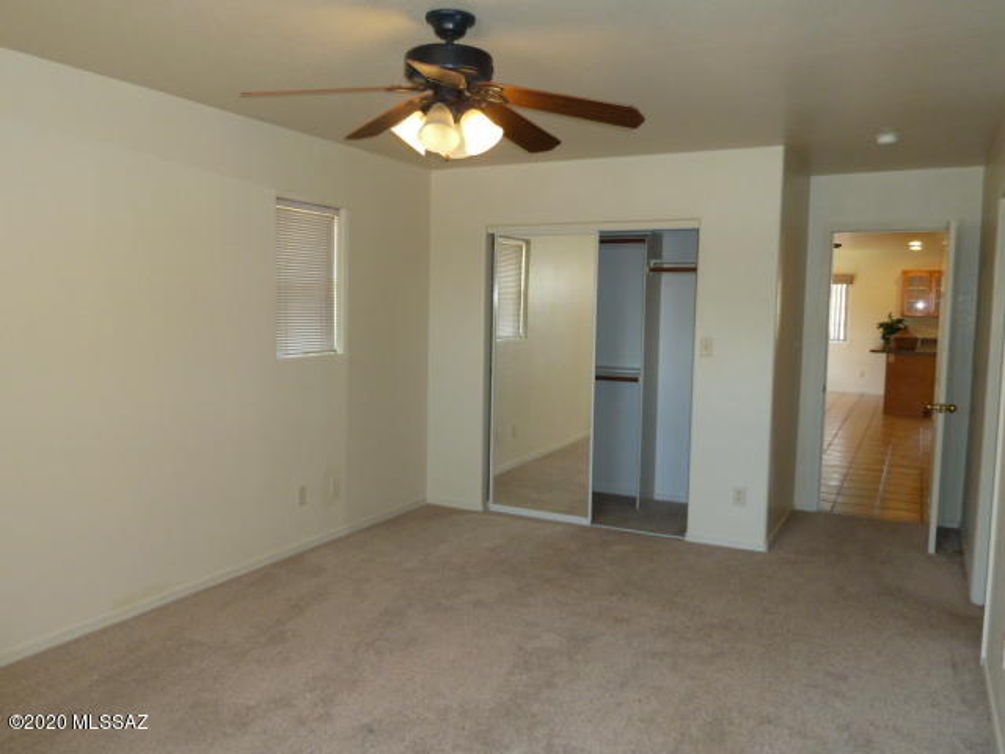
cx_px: 502
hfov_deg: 65.3
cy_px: 377
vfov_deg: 51.4
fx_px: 784
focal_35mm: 27
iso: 200
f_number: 3.3
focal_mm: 4.4
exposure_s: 1/30
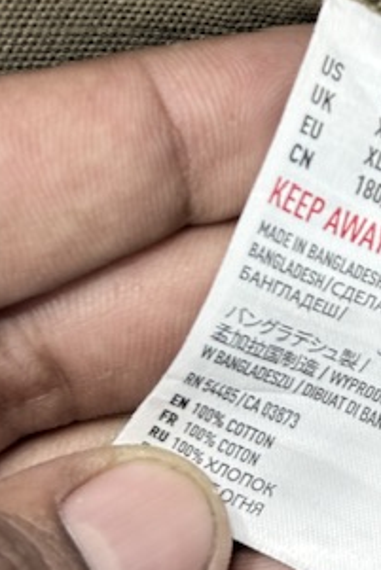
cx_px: 404
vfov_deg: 19.1
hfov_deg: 12.7
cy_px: 106
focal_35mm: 106
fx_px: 1681
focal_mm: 6.76
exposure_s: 1/50
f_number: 1.78
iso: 80
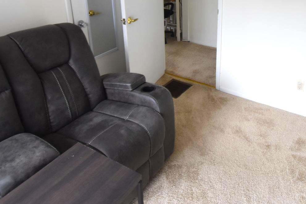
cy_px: 16
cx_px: 203
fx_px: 263
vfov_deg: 39.0
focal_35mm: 31
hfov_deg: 59.0
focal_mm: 10
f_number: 4
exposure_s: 1/60
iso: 800
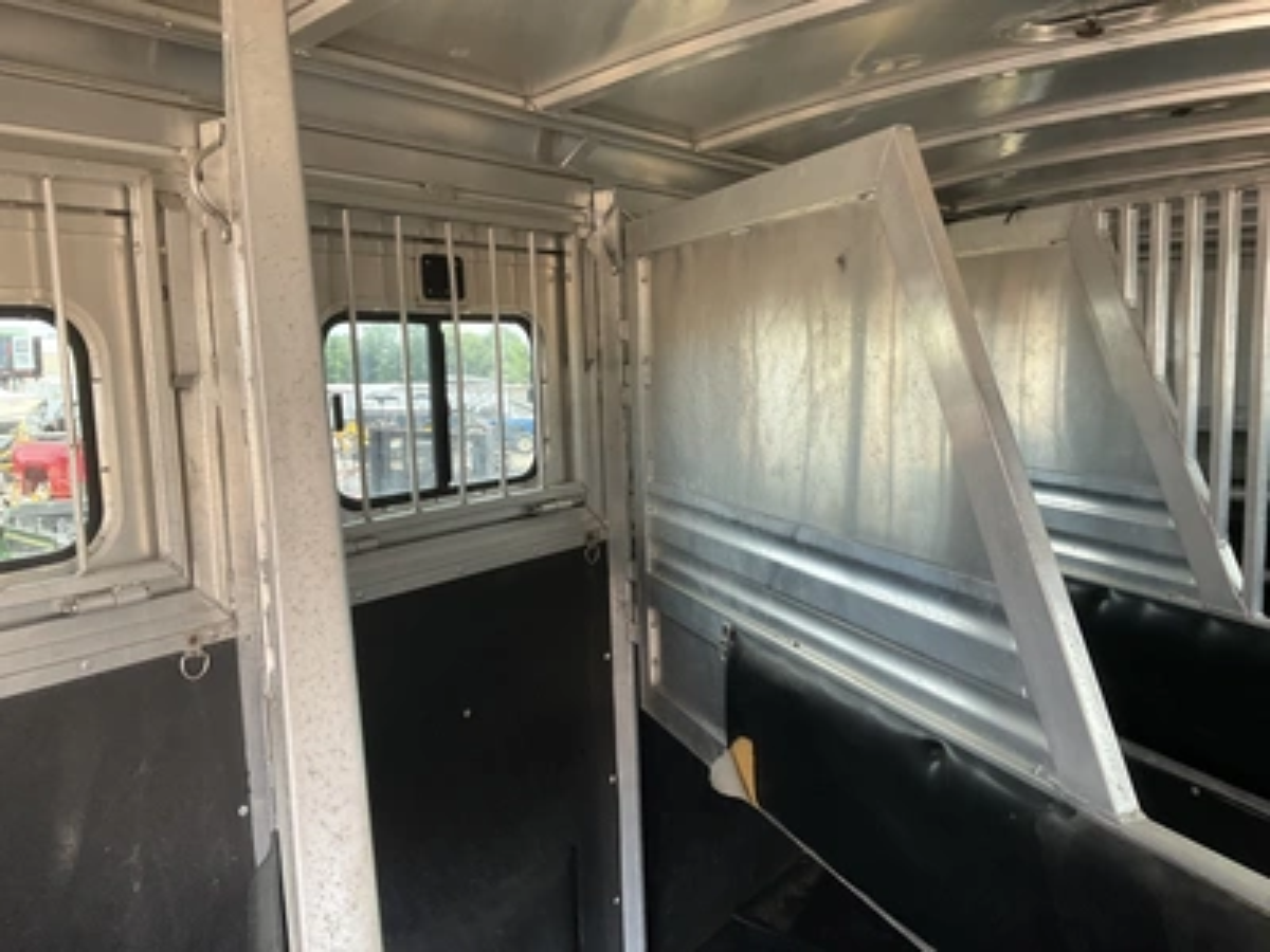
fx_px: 1064
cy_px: 476
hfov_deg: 61.7
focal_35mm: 29
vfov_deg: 48.2
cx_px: 635
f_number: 1.8
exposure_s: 1/122
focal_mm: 3
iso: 64
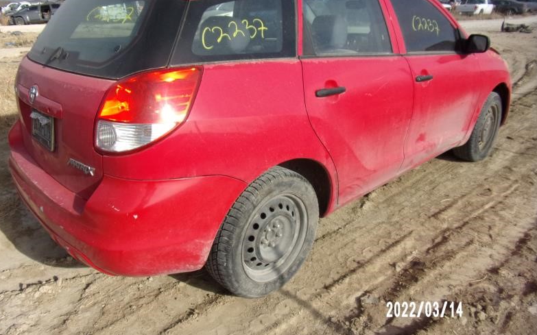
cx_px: 268
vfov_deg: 47.5
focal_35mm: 26
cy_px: 149
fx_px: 380
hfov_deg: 70.4
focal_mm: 4.3
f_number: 3.3
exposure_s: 1/1200
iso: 80
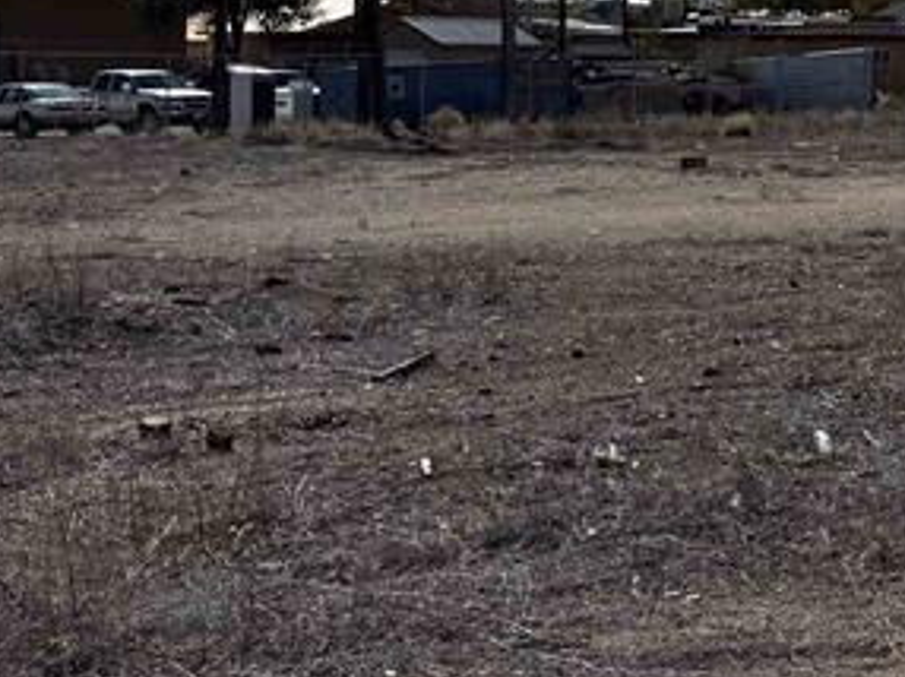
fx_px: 2246
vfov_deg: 16.7
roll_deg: -0.5
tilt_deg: +1.8
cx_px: 1294
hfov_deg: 20.1
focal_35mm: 86
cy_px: -16
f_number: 1.78
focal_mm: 6.76
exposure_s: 1/10309
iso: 80
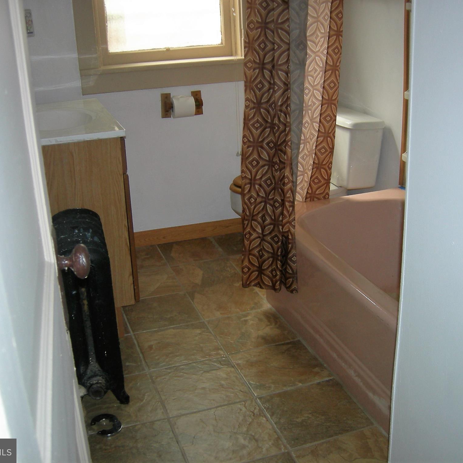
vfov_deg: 39.2
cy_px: 229
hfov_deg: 39.1
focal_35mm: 43
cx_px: 253
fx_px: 651
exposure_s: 1/60.1
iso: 64
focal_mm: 7.5
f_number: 2.7
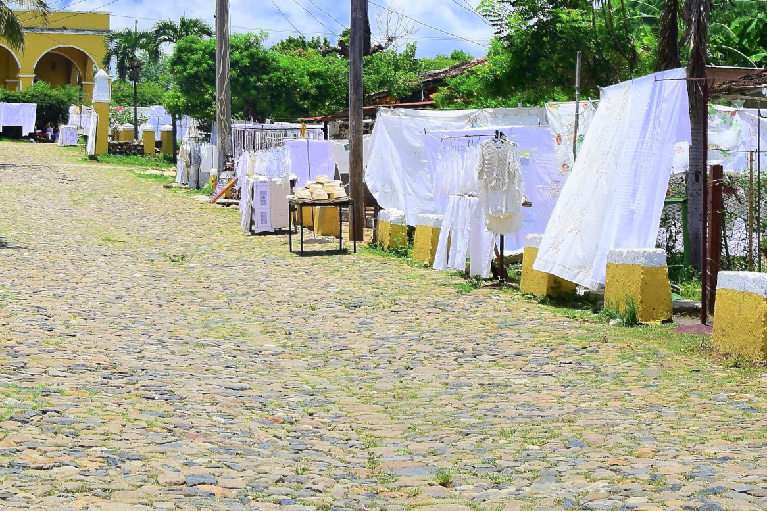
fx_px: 2428
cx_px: 290
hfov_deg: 17.9
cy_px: -28
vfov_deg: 11.9
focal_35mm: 114
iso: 200
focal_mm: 30
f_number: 8
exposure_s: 1/200
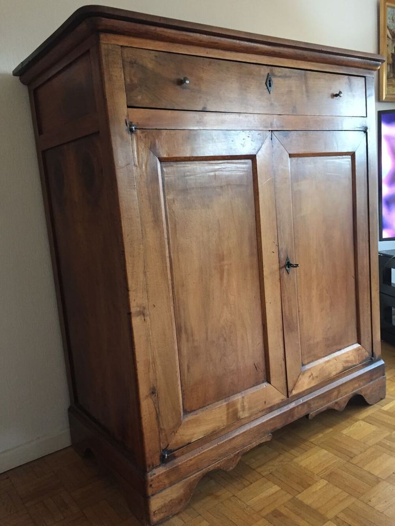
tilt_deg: -10.4
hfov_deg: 48.2
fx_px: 441
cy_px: 263
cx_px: 198
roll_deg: +5.3
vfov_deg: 61.7
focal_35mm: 29
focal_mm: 4.15
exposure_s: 1/33
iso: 250
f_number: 2.2
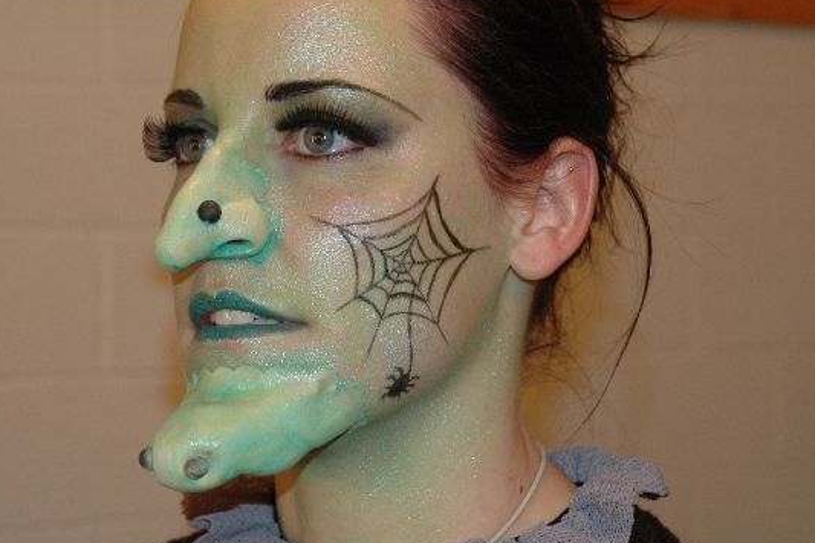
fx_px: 2240
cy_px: 200
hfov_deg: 20.6
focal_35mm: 99
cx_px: 396
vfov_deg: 13.8
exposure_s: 1/60
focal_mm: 44
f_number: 4.5
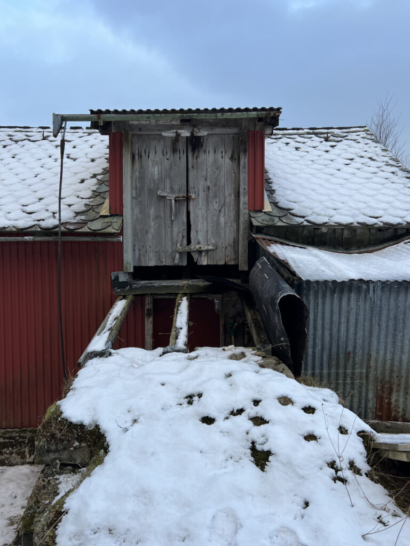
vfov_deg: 67.3
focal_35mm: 26
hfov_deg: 53.1
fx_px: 411
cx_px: 205
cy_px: 273
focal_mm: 5.7
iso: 40
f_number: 1.5
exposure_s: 1/179
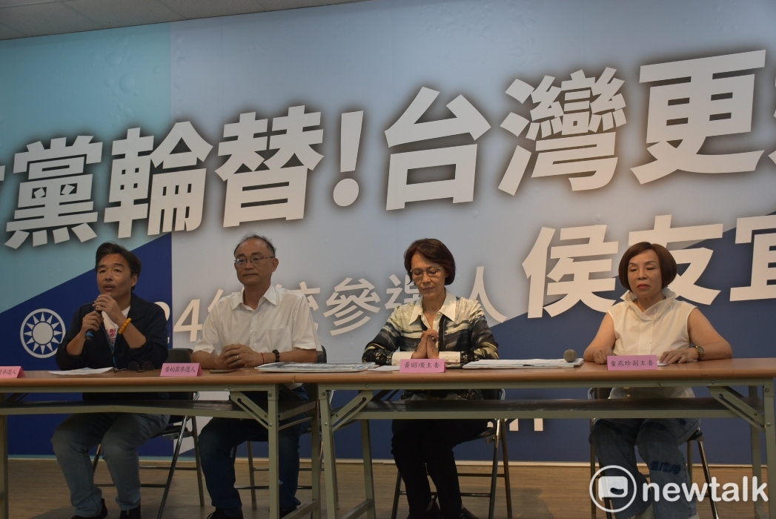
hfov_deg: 47.9
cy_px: 260
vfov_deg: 33.1
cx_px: 388
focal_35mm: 40
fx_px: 874
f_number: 4
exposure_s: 1/100
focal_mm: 27
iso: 400
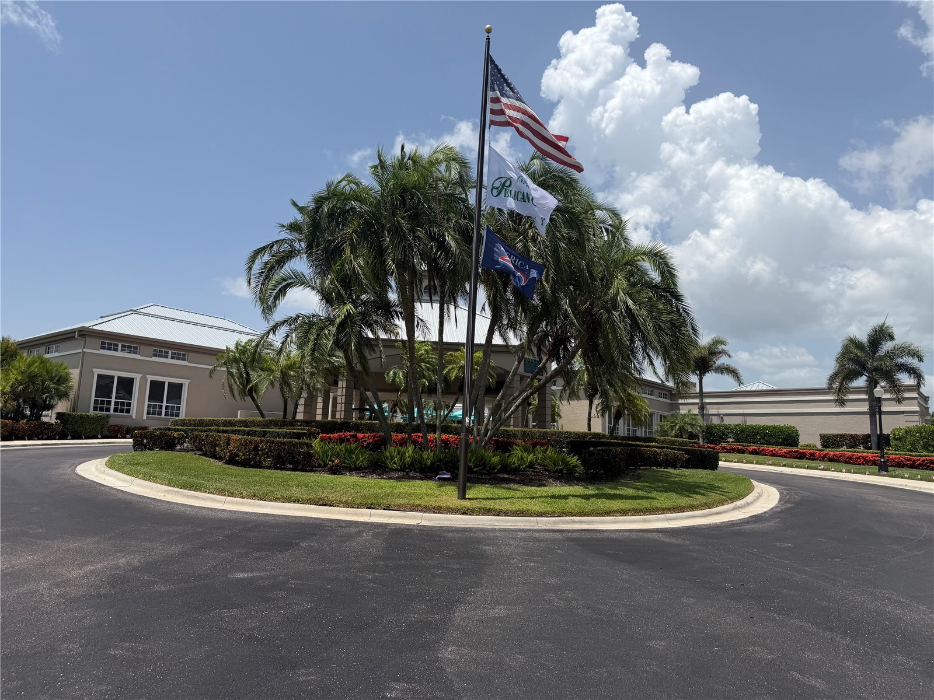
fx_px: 648
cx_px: 467
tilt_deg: +8.1
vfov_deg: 56.8
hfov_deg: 71.6
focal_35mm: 24
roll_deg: -1.4
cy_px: 350
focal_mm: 6.76
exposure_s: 1/6173
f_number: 1.78
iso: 80
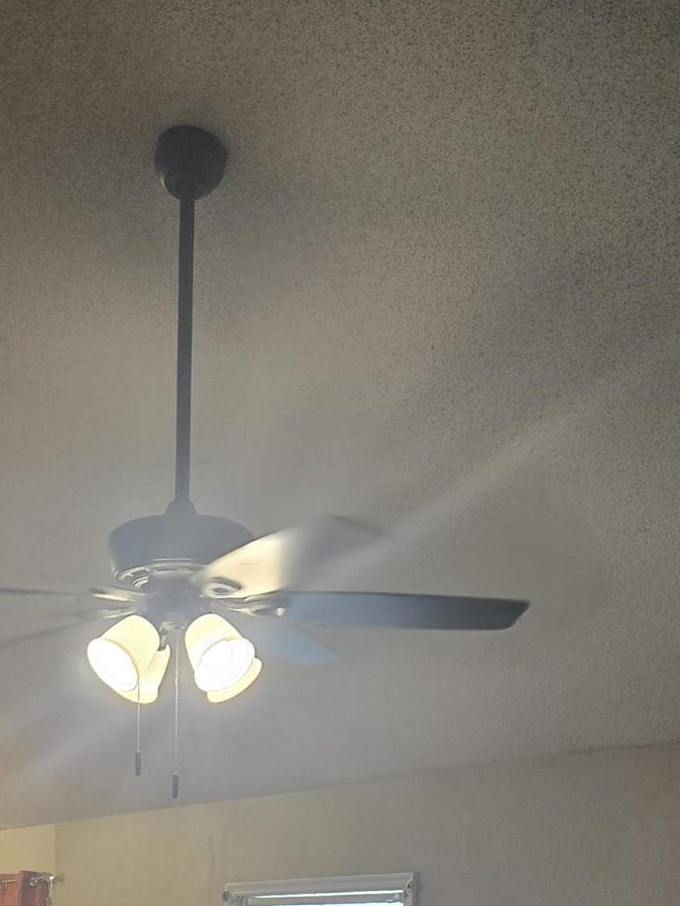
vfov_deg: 27.8
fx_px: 1545
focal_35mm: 59
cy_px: 1138
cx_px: 52
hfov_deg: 24.1
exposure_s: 1/120
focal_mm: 5.4
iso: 200
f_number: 1.8
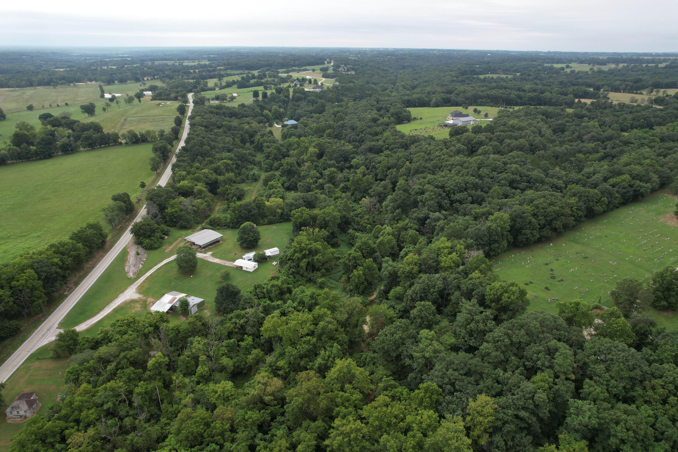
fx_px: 414
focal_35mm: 22
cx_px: 339
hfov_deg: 78.6
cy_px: 226
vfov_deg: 57.2
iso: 100
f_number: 2.8
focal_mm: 8.38
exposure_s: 1/640
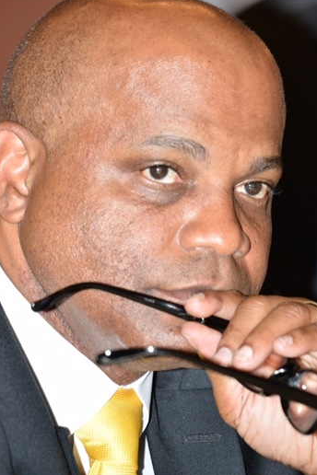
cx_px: 136
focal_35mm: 497
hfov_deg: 2.8
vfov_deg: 4.1
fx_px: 6564
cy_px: 208
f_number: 8
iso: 1600
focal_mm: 400
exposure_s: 1/60
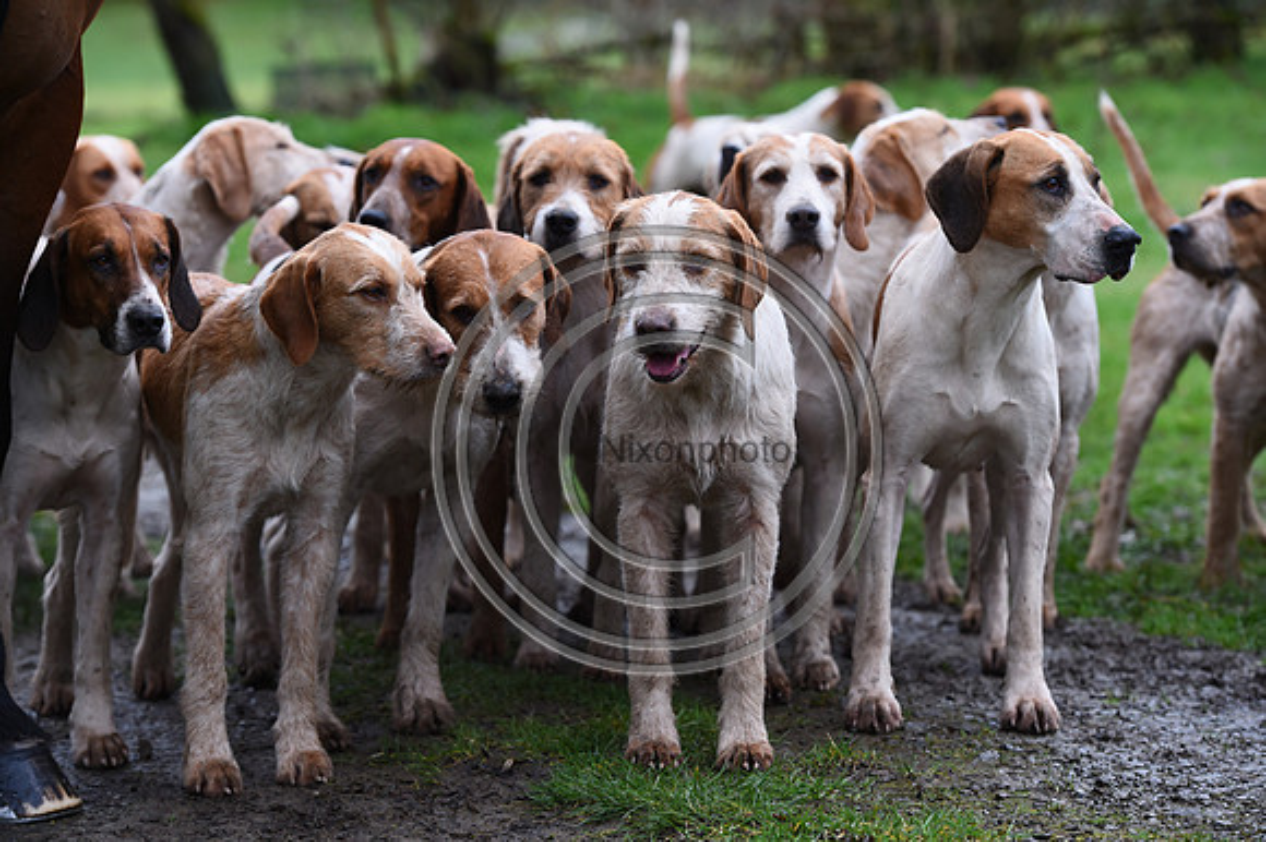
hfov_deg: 17.1
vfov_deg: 11.4
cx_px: 633
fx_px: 4217
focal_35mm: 120
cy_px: 421
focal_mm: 120
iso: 1000
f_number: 4.5
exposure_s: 1/800
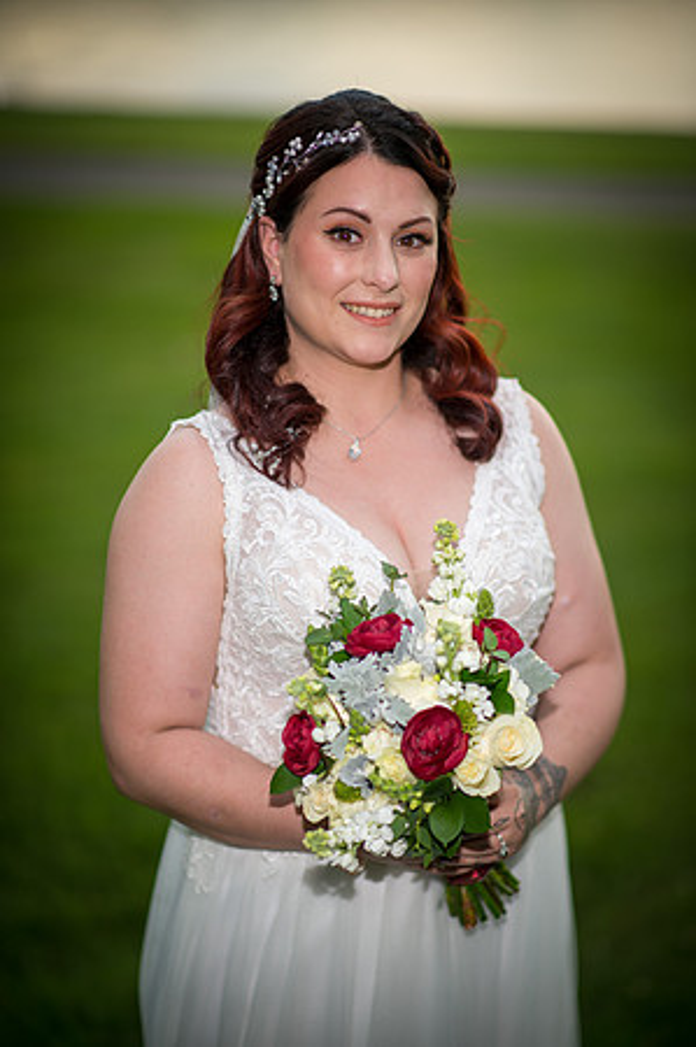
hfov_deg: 16.0
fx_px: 2471
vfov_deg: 23.9
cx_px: 348
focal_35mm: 85
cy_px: 524
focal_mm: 85
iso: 100
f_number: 1.4
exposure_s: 1/1000
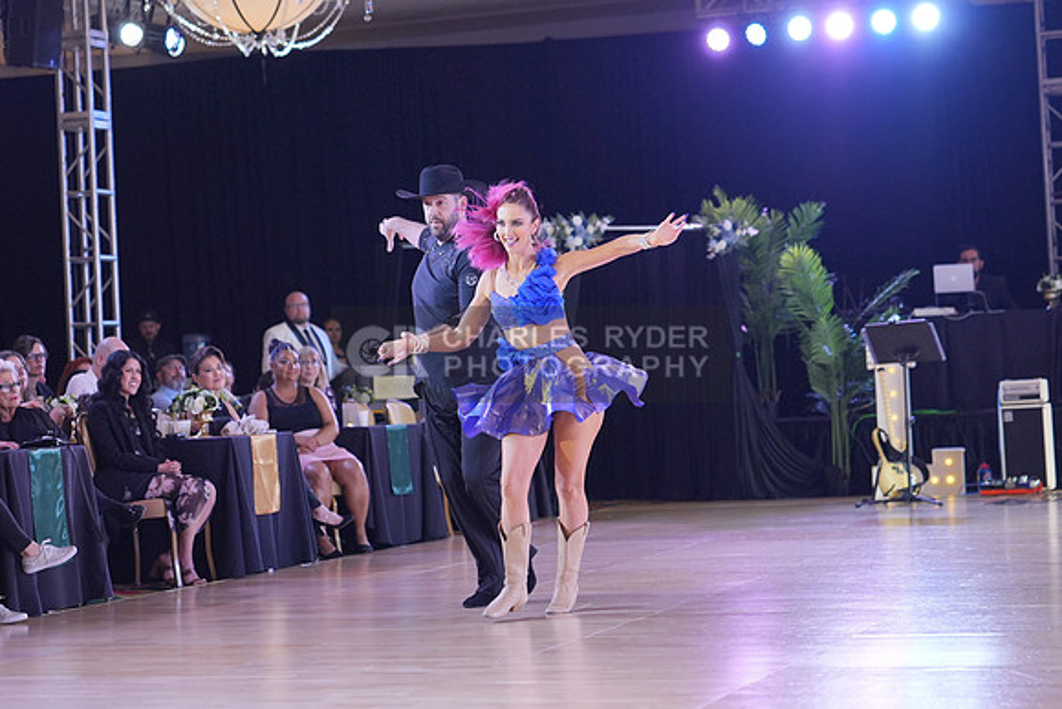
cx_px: 531
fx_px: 2419
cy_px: 354
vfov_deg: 16.7
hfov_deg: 24.8
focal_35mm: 82
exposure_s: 1/500
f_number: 2
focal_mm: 55
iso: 1000
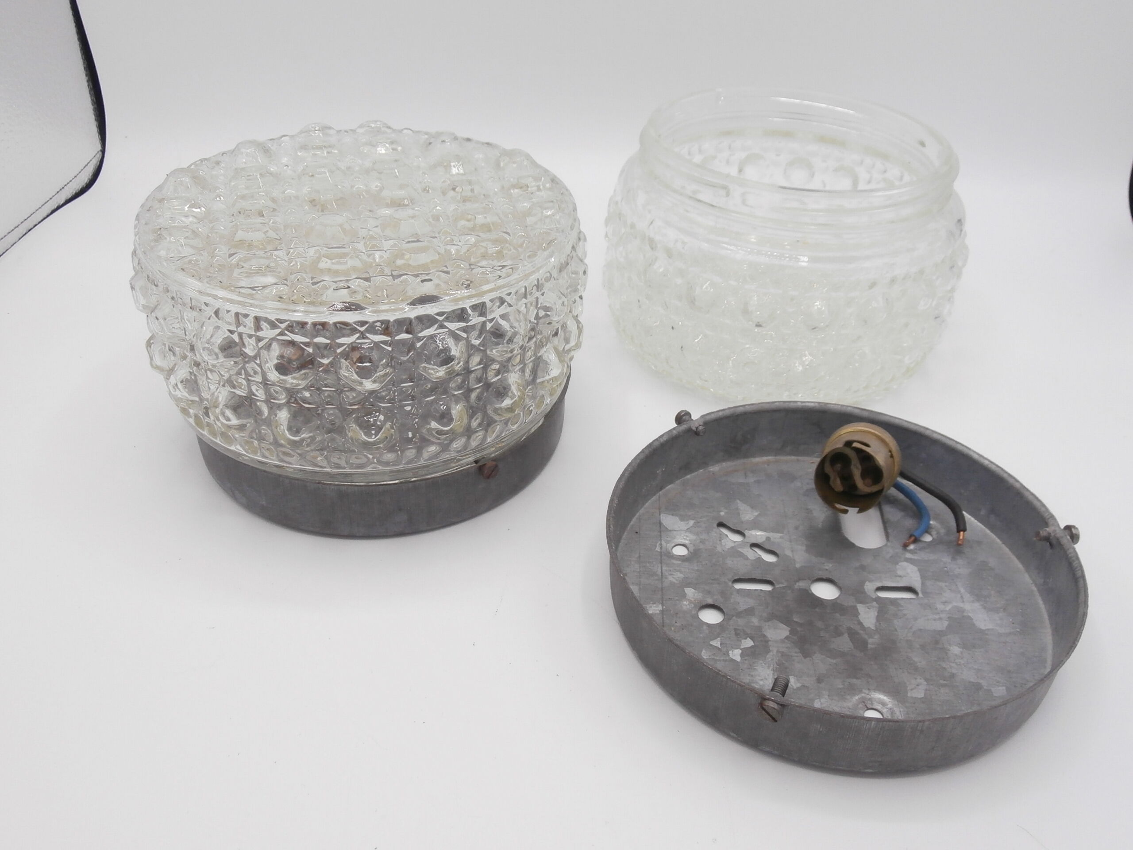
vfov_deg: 46.8
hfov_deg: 60.0
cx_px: 566
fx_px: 982
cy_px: 425
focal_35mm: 30
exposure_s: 1/640
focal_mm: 5.36
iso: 200
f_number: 3.5
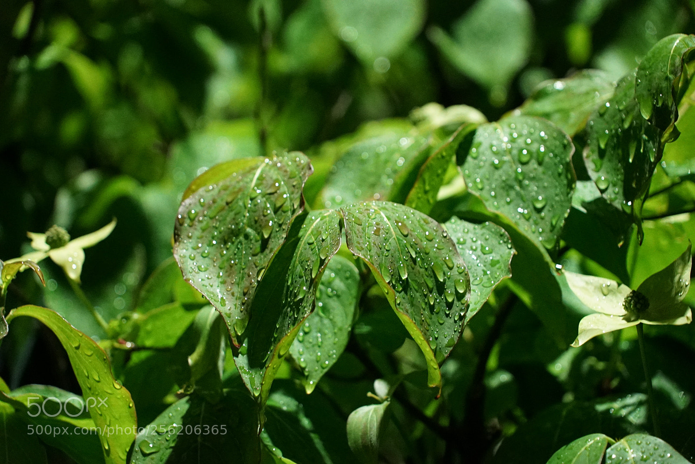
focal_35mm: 194
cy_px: 232
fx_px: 3748
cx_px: 348
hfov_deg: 10.6
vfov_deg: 7.1
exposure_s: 1/8
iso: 12800
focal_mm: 194
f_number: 6.3
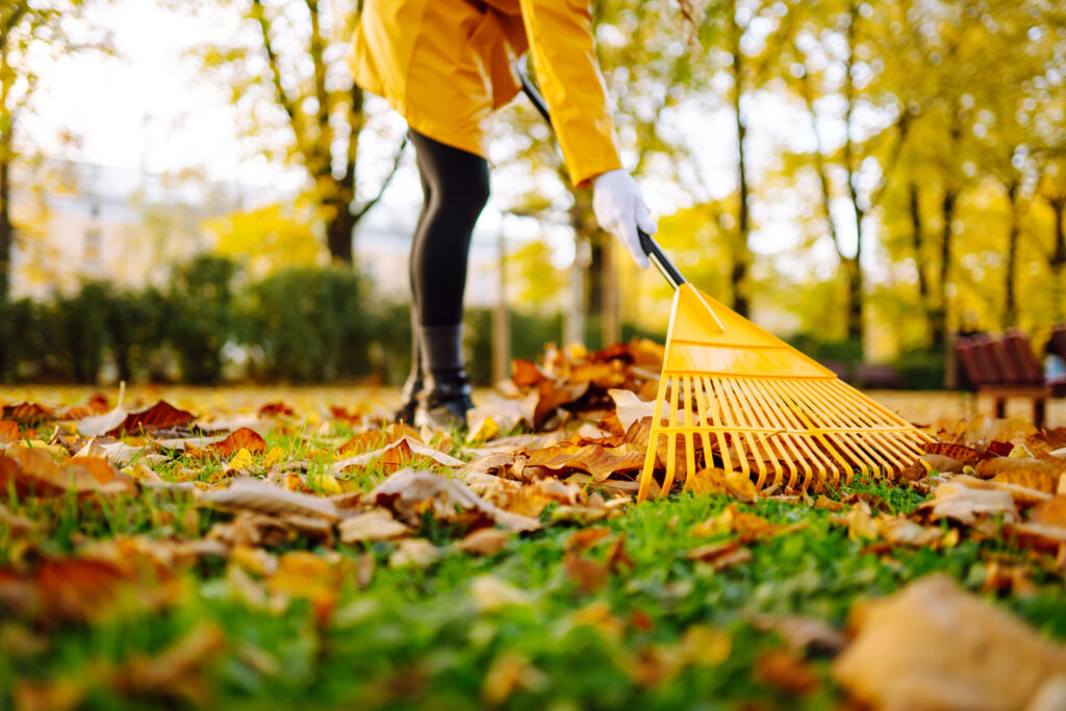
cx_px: 533
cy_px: 356
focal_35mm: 35
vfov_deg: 37.9
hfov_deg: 54.4
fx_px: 1036
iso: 200
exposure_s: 1/640
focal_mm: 35
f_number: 1.4
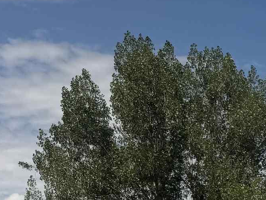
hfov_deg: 15.4
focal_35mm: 111
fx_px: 853
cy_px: 355
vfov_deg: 12.3
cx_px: 473
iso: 80
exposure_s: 1/7937
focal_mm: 6.76
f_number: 1.78
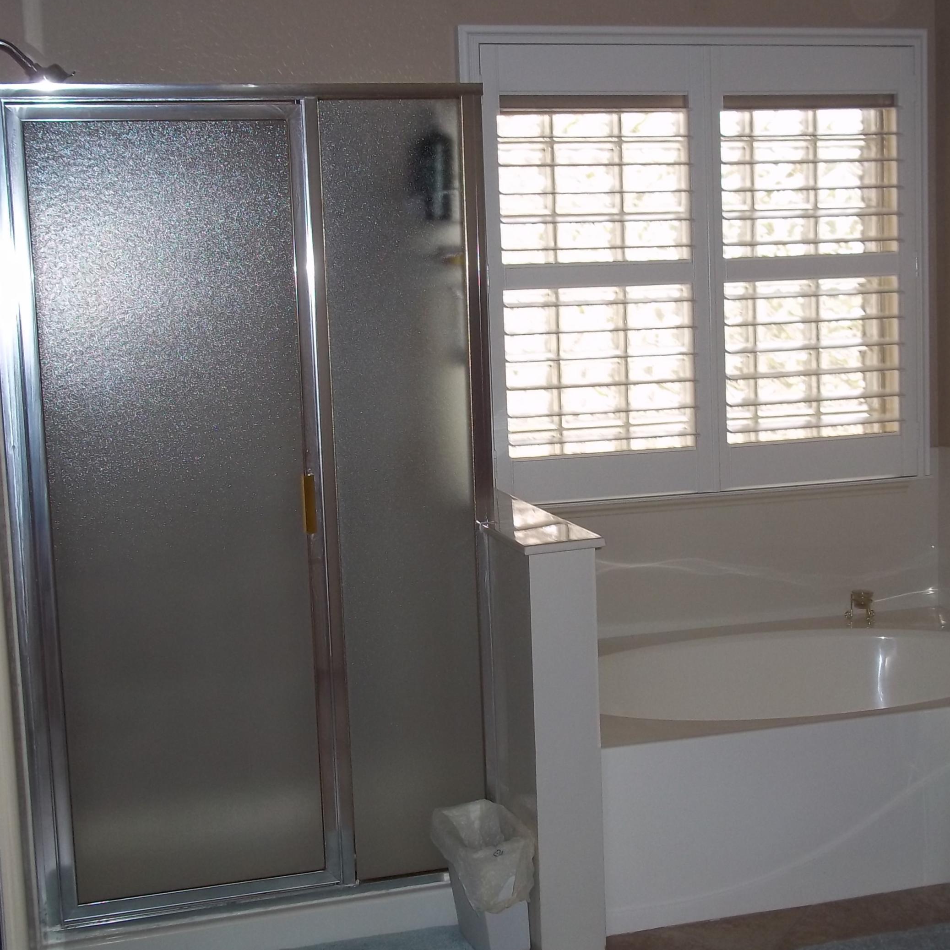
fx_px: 1428
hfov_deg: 36.8
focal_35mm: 46
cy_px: 449
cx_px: 511
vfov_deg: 36.8
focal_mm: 6.5
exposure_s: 1/30
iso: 80
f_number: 3.1
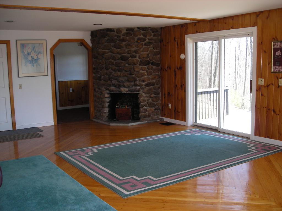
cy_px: 106
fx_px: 310
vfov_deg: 37.7
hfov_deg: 49.0
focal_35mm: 38
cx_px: 141
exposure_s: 1/81.3
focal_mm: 6.3
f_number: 3.2
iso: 70
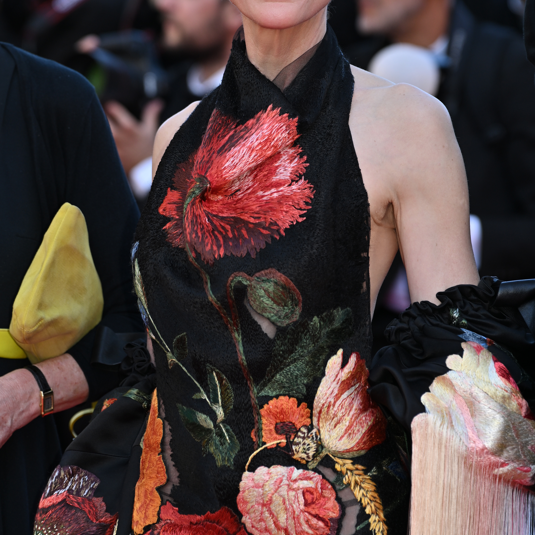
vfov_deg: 10.4
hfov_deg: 10.4
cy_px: 200
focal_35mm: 168
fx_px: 2938
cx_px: 268
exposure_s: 1/250
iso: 125
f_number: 3.5
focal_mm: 131
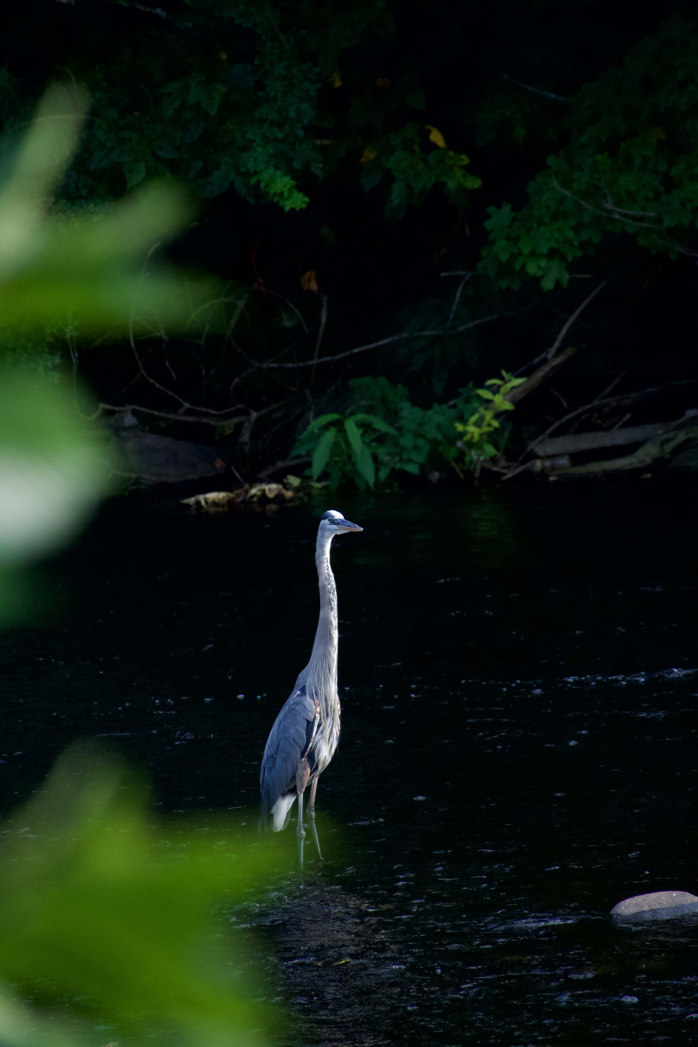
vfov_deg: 4.6
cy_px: 524
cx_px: 349
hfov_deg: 3.1
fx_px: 13086
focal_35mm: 450
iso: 1250
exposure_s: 1/800
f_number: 9
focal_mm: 300
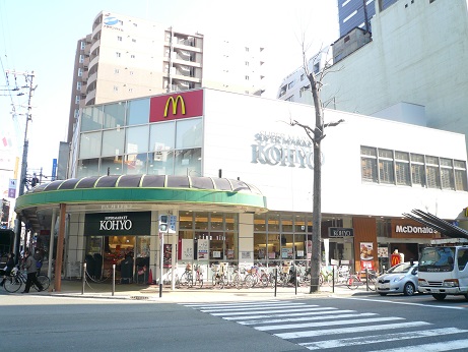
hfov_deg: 60.0
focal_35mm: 30
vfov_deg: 46.8
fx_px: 406
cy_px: 176
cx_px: 234
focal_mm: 4.9
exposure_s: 1/250
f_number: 2.9
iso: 100
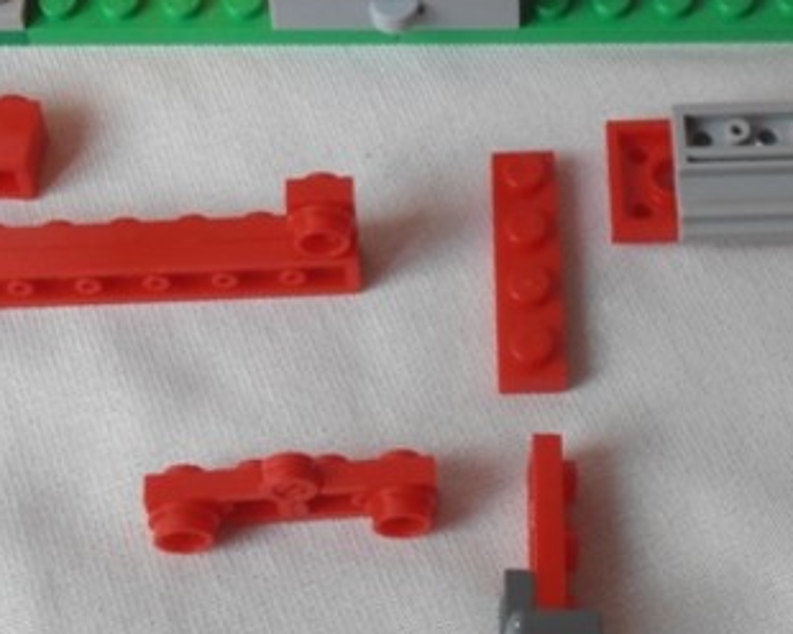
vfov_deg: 14.4
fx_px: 2464
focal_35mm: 105
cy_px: -55
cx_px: 565
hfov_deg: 18.2
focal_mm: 6.61
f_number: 3.9
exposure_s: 1/100
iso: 80
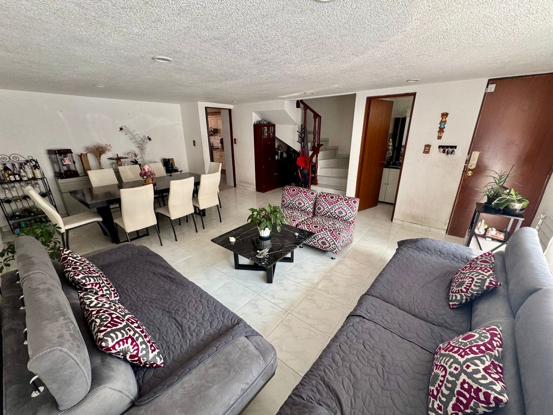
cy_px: 208
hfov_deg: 102.1
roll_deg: +0.1
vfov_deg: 85.7
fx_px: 224
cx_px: 276
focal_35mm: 14
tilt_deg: -18.8
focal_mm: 2.22
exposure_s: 1/99
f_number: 2.2
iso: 125
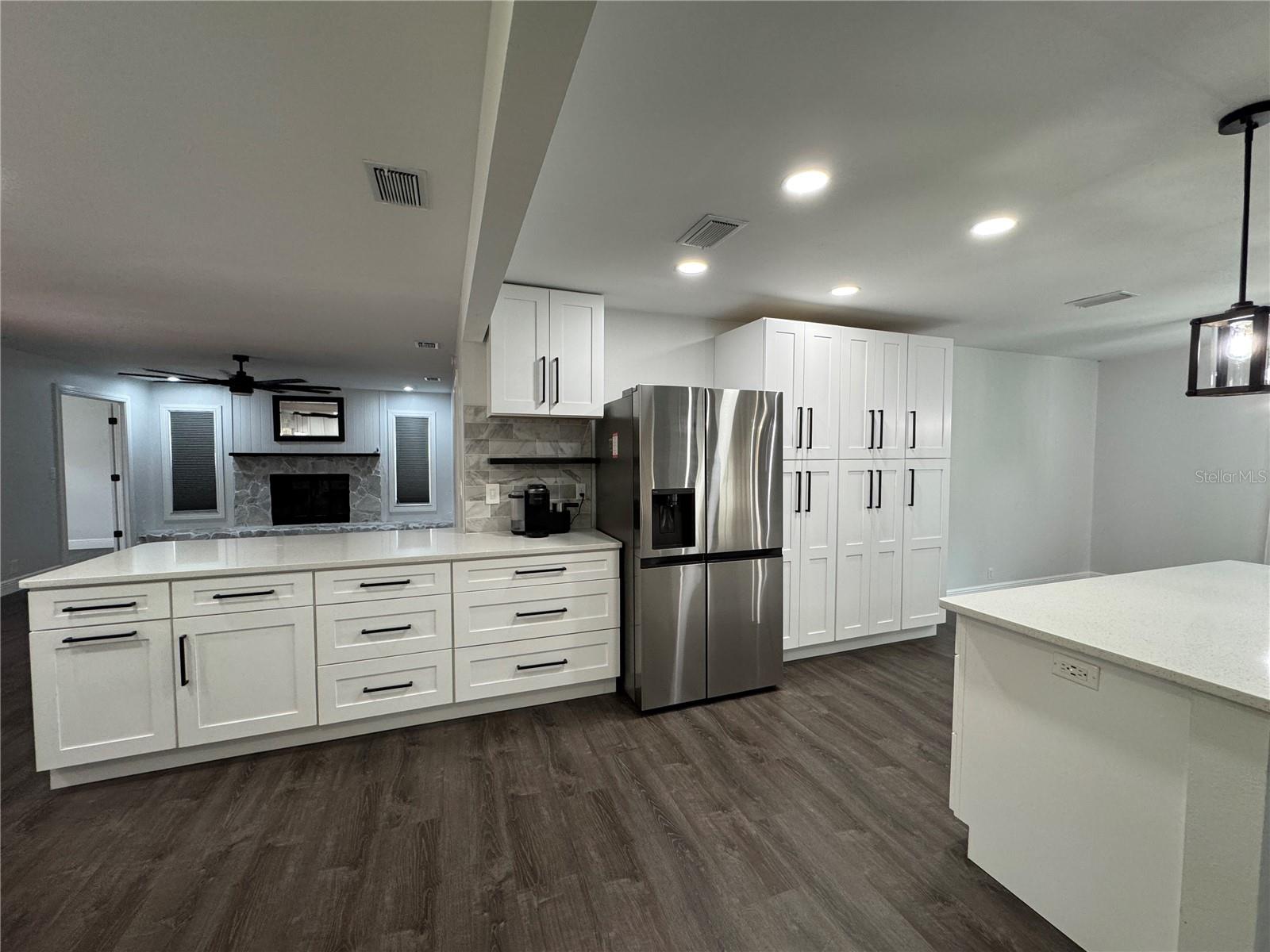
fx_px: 514
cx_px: 635
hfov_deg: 102.1
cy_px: 476
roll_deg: -0.8
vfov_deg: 85.7
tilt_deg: -4.1
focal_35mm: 14
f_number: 2.2
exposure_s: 1/120
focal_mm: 2.22
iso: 200
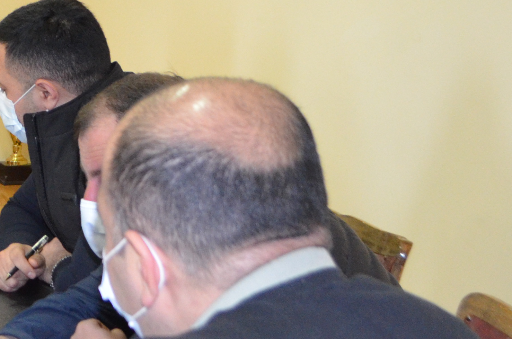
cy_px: 91
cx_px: -166
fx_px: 1419
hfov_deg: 18.9
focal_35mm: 100
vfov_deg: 13.6
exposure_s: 1/60
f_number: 3.8
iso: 2000
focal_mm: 20
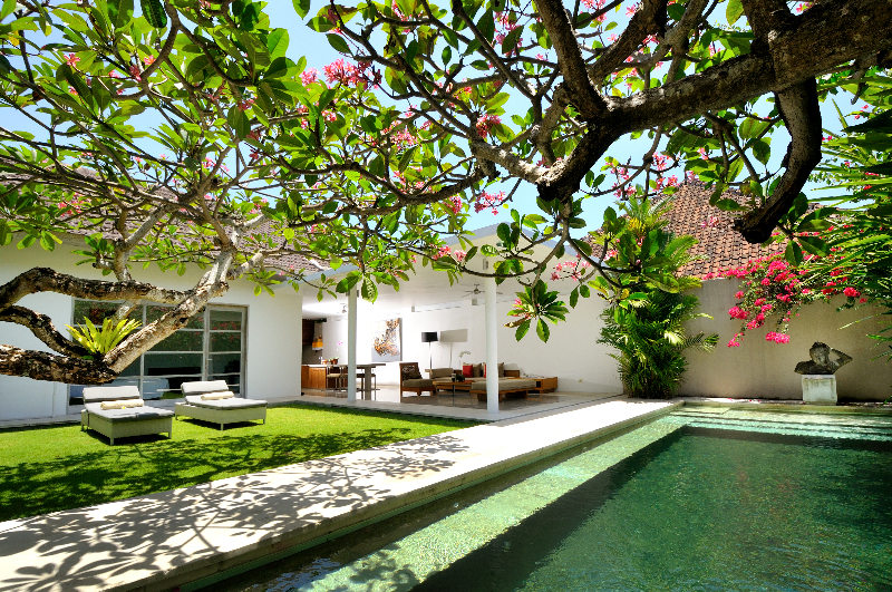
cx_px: 446
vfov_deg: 71.9
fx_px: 408
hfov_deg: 95.1
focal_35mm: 16
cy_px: 296
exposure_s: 1/160
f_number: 10
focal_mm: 11
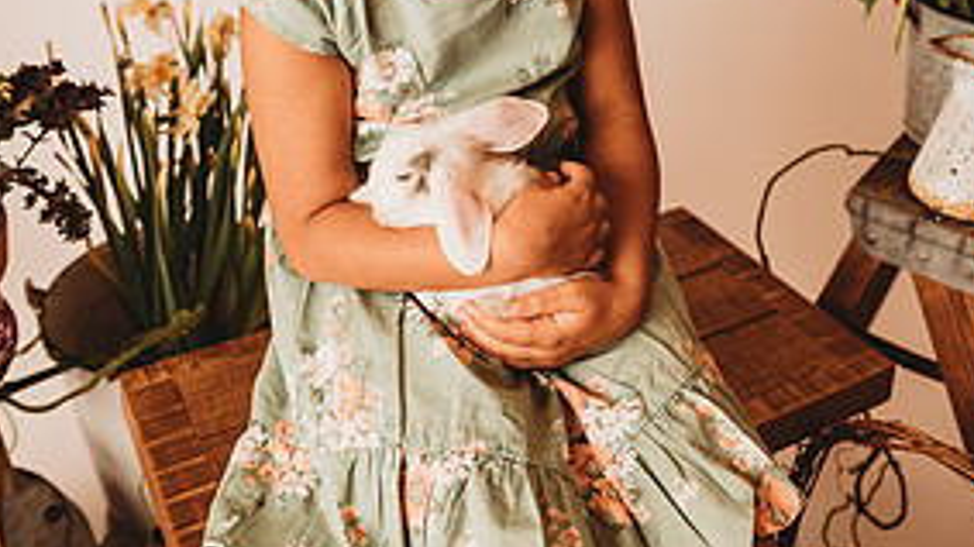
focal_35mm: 40
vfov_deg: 27.7
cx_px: 496
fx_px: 1033
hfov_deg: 50.5
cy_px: -17
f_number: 2.5
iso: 100
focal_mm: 24
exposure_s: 1/160
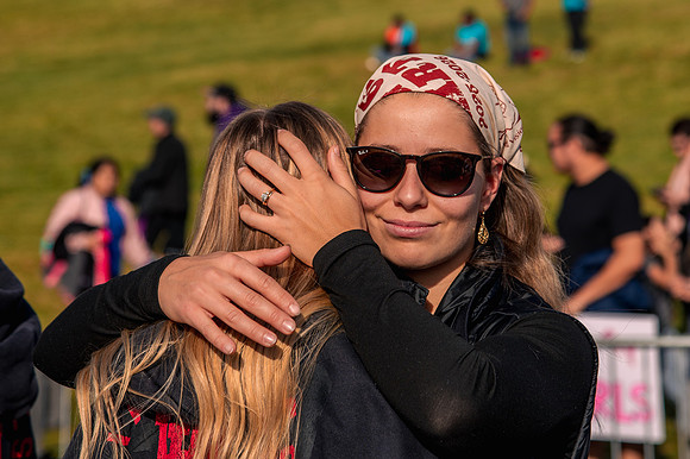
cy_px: 133
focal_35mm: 131
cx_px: 399
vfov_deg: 10.5
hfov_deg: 15.7
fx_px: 2501
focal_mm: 92
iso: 200
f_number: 5.6
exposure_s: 1/1250
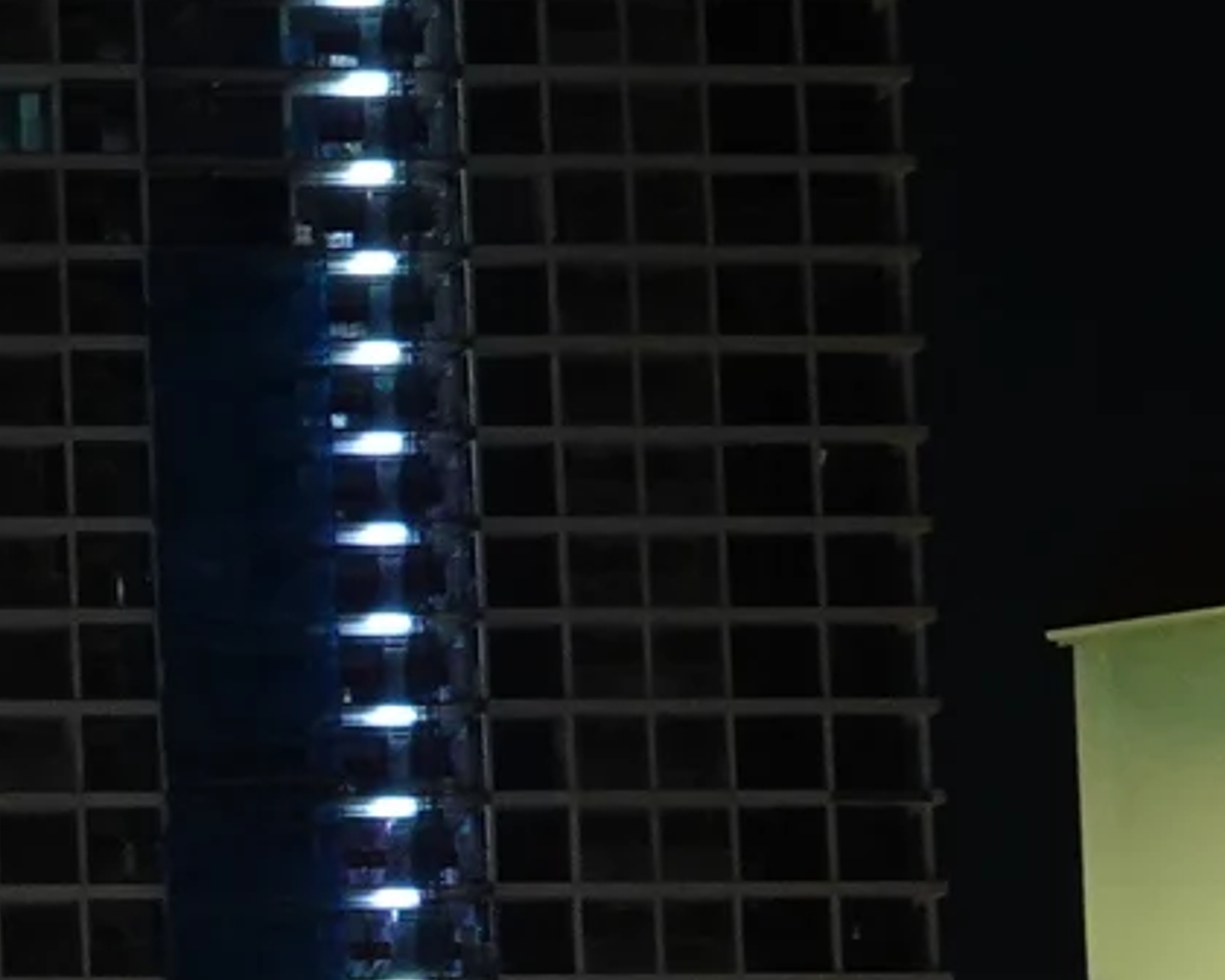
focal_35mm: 209
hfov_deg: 8.7
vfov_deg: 7.4
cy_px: 1114
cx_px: -1377
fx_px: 7577
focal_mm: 14.4
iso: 800
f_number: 3.5
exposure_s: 1/13
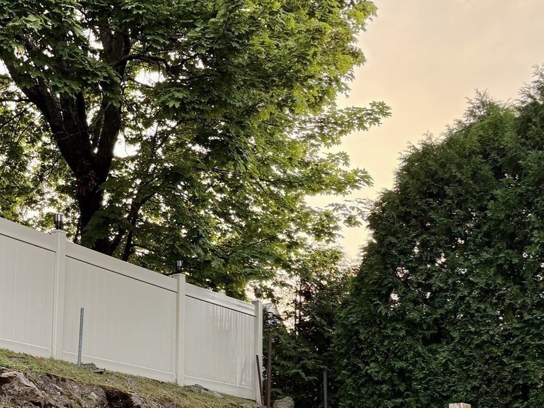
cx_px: 188
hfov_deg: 32.5
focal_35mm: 59
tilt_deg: +8.4
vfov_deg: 24.2
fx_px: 927
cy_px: 364
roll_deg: -1.5
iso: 200
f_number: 1.78
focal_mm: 6.76
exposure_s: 1/110
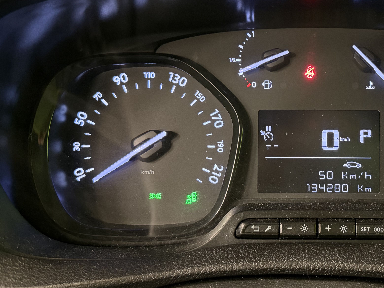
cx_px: 316
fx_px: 488
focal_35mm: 44
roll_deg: -0.4
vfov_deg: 32.9
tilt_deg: -21.3
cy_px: 134
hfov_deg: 40.8
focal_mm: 6.76
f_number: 1.78
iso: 1000
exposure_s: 1/27
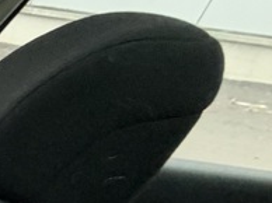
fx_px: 816
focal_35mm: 104
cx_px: -723
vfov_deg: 13.2
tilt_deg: -28.8
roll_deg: -4.2
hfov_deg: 9.1
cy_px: 328
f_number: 2.2
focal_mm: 2.22
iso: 250
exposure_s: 1/121
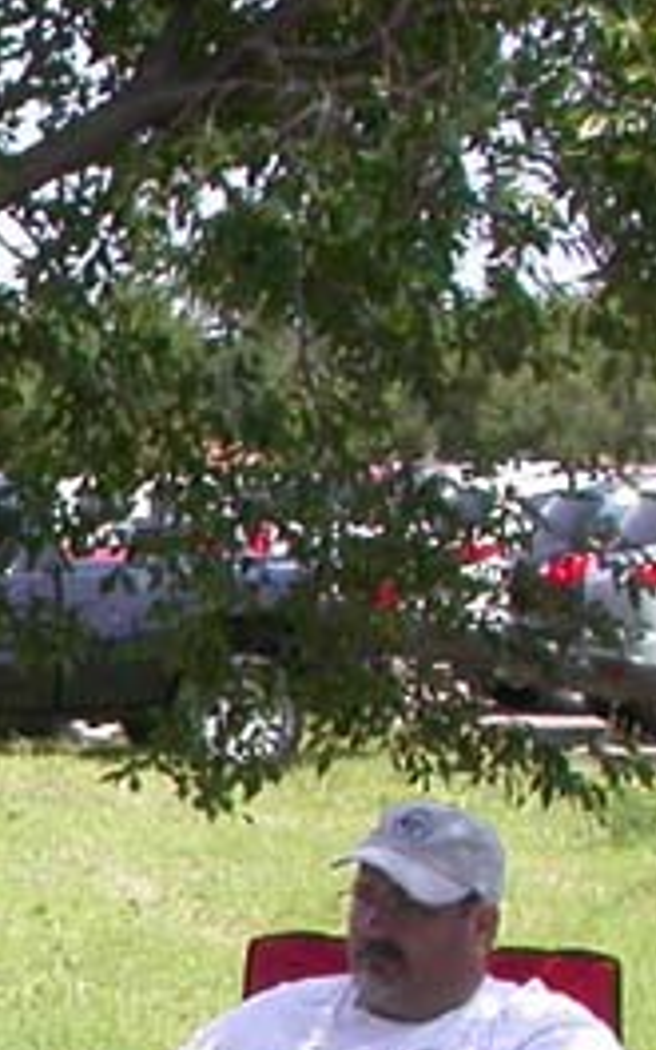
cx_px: -1030
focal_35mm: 156
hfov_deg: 7.7
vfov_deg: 13.0
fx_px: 4462
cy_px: 1301
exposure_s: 1/241
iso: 100
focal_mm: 7.85
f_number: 6
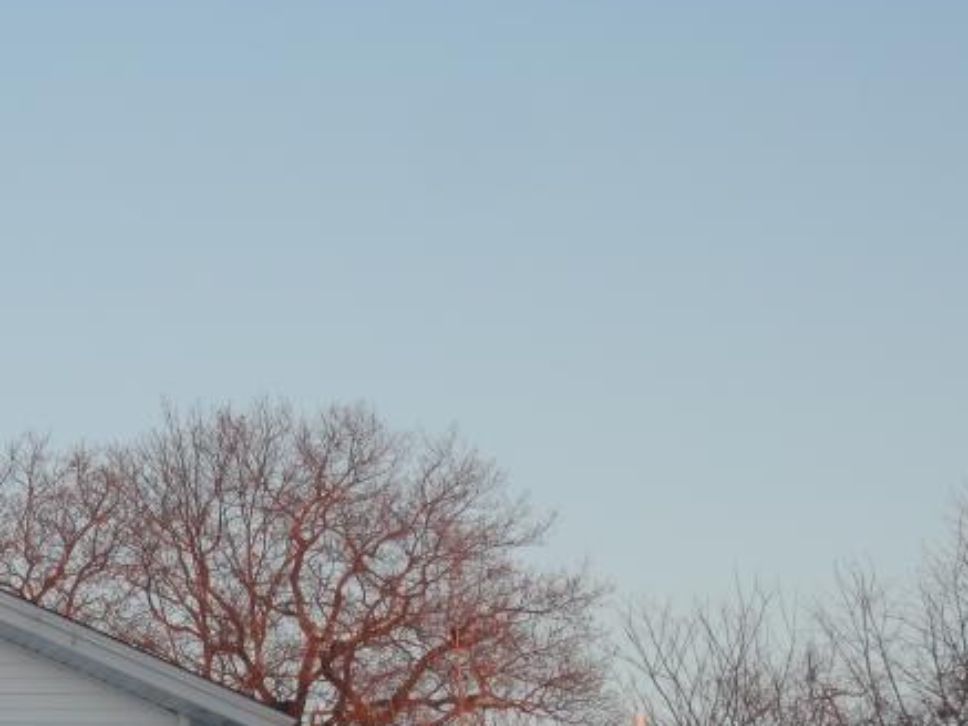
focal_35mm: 171
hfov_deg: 11.5
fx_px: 4783
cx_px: 35
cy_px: 821
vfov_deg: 8.6
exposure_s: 1/80
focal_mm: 13.1
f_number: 4.5
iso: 80
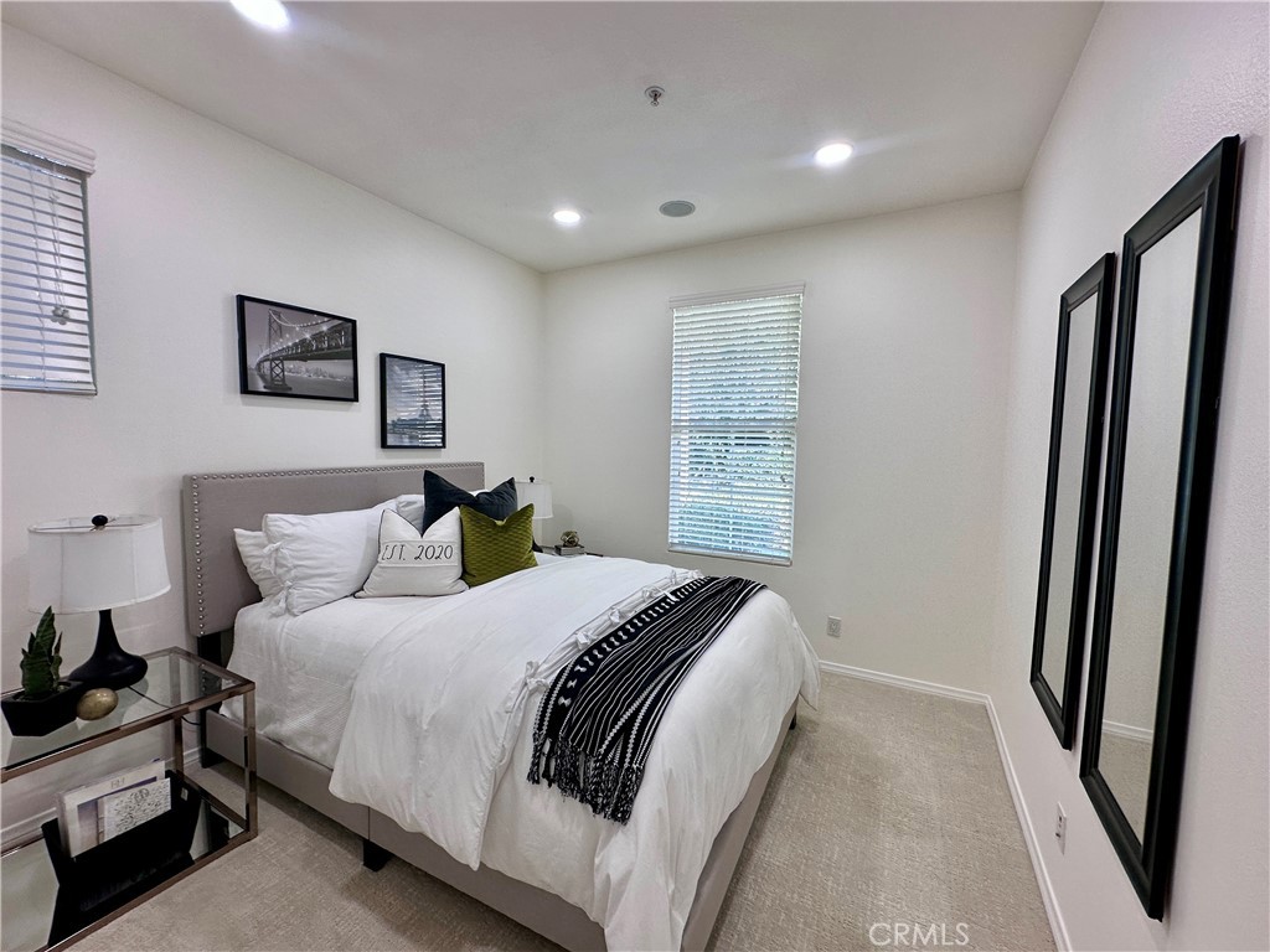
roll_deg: -1.4
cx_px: 635
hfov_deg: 102.1
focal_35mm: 14
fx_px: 514
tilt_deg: -3.3
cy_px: 476
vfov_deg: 85.7
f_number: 2.2
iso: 80
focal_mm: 2.22
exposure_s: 1/120
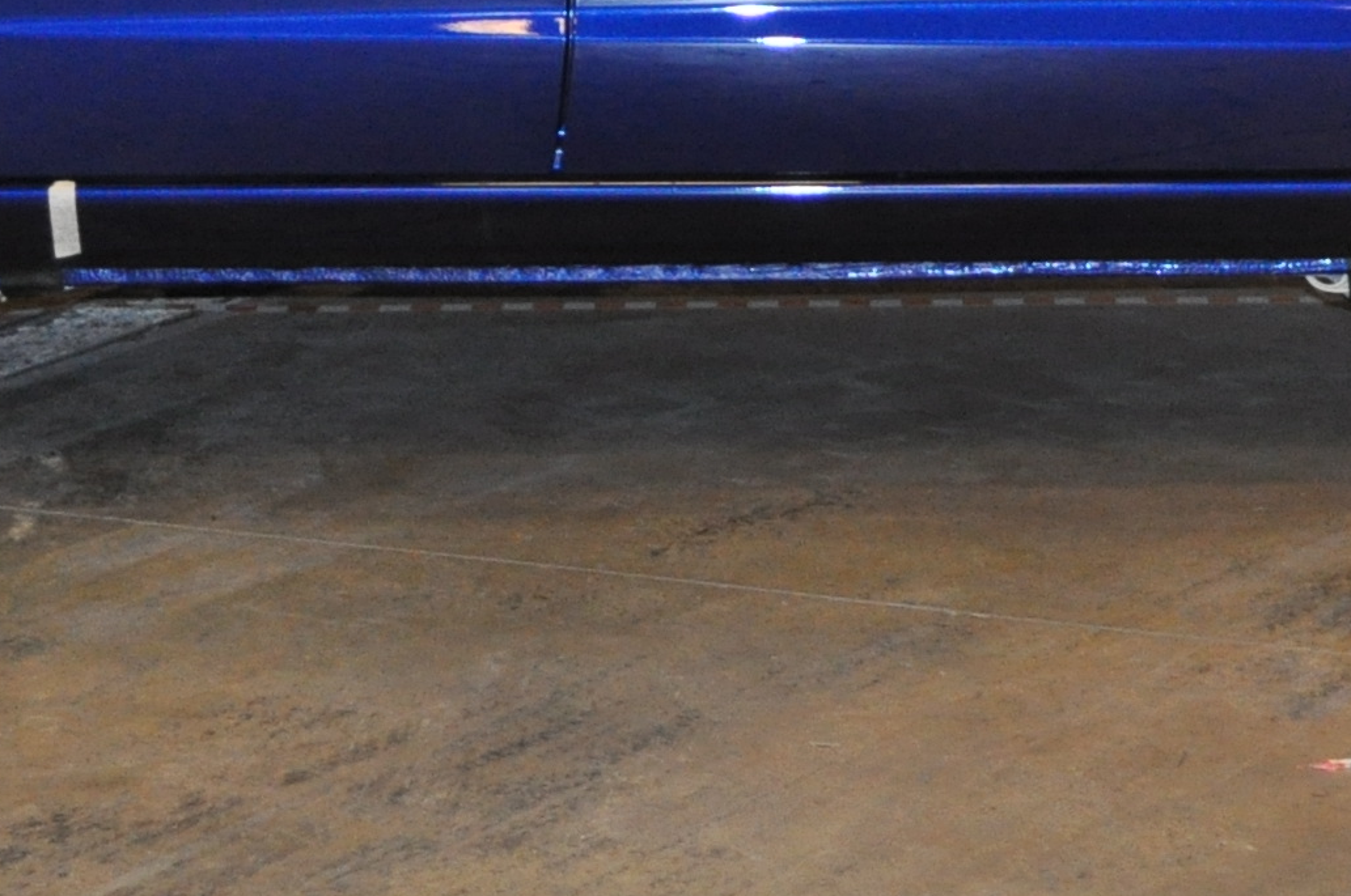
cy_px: -899
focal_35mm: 187
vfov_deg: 7.1
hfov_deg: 11.0
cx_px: 1007
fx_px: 7008
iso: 800
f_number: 4.5
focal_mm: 30
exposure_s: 1/60
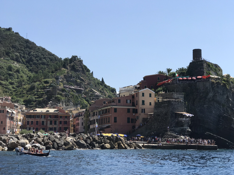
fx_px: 392
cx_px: 116
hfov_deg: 33.2
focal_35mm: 58
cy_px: 88
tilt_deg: +6.6
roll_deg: +0.0
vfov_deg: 25.2
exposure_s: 1/1064
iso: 20
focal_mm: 6.6
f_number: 2.8
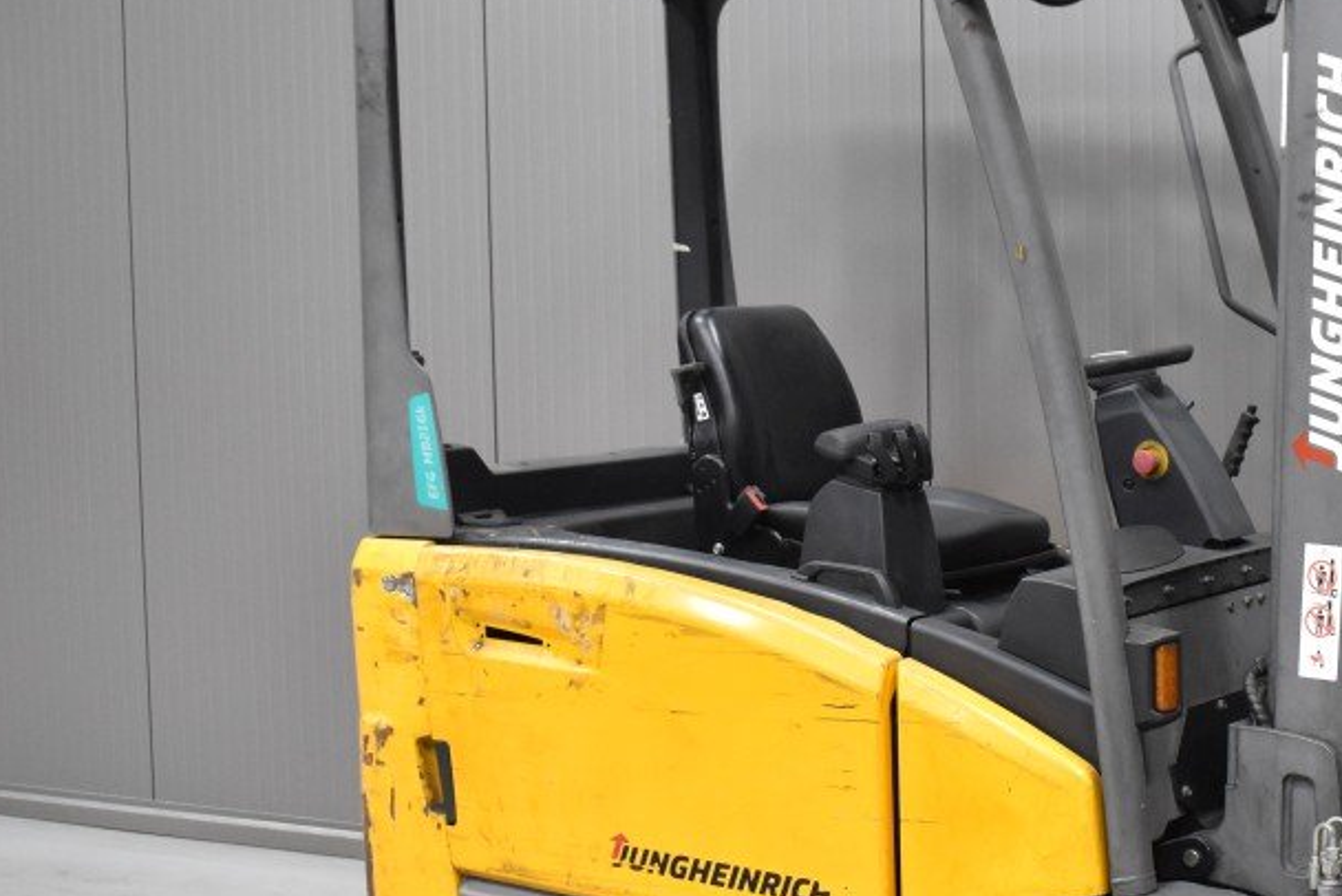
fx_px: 2648
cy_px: 514
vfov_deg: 19.2
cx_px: 1086
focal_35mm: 71
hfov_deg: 27.8
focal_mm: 24
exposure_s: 1/50
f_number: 4
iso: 1600
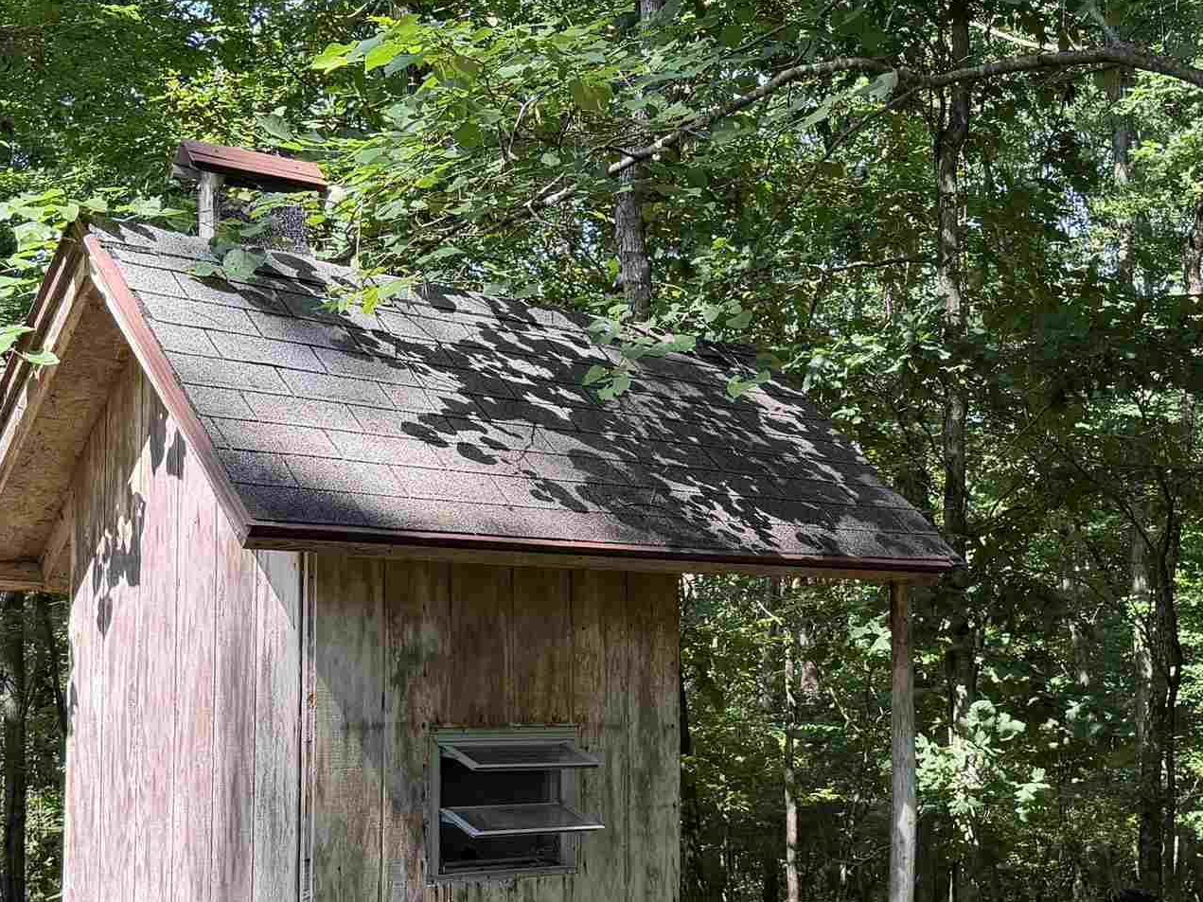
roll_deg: +1.7
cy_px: 601
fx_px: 2015
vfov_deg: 25.1
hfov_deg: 33.0
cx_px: 802
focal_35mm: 58
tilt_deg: +2.9
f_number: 1.78
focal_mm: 6.76
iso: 100
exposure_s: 1/358
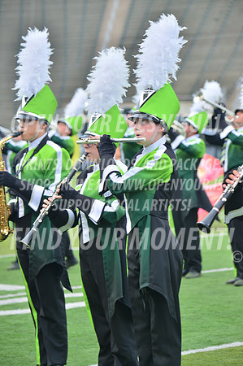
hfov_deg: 8.6
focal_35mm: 160
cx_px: 122
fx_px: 1624
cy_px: 183
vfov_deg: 12.9
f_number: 5.6
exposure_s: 1/320
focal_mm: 160
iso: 200
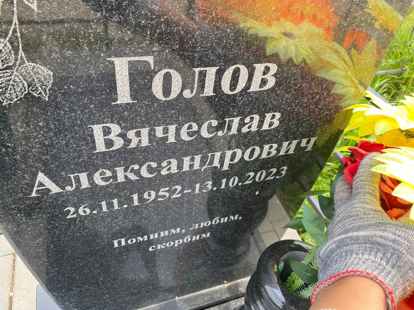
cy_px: 155
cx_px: 207
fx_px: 311
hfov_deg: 67.3
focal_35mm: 26
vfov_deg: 53.1
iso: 32
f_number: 1.8
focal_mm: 4.25
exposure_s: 1/165
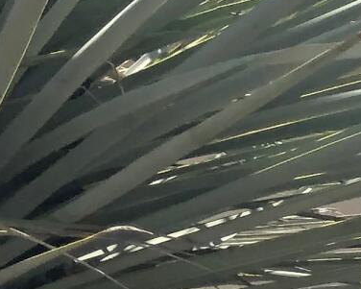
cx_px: 1208
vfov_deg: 7.1
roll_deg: -0.3
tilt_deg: +7.6
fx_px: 2330
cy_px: 147
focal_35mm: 218
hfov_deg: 7.4
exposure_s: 1/2667
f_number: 1.8
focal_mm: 4
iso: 25
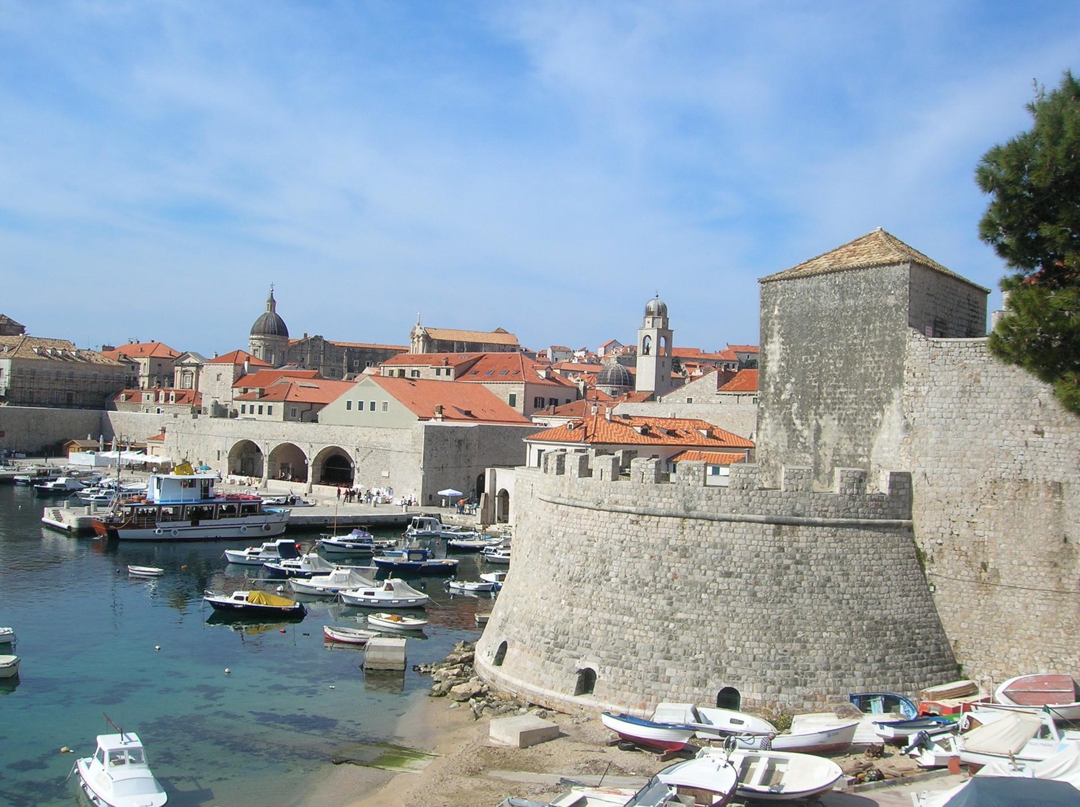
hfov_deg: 54.0
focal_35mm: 34
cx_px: 540
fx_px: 1060
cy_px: 404
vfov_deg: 41.7
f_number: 4.9
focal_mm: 5.7
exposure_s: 1/527
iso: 50
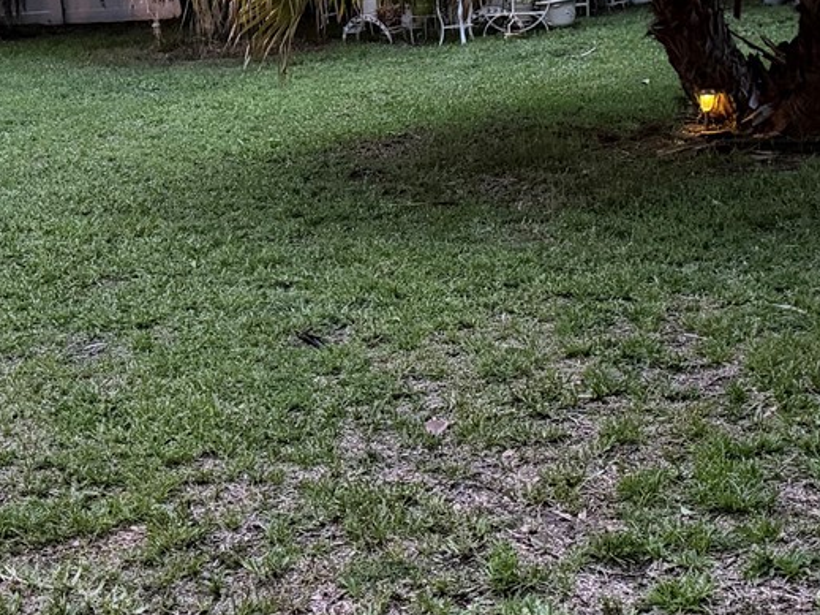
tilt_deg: -16.9
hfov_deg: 26.3
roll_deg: +4.1
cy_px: 406
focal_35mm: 74
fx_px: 1753
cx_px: 420
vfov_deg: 19.8
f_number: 1.78
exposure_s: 1/30
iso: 1000
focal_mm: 6.76
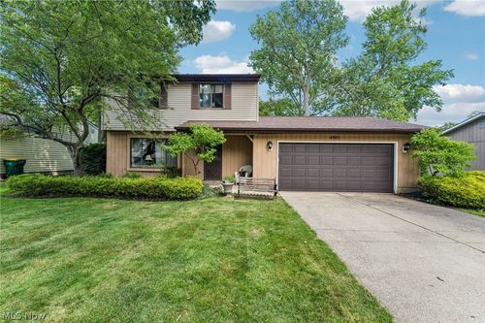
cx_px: 242
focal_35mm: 14
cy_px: 162
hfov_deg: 104.3
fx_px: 189
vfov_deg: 81.2
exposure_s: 1/100
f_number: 8
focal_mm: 14
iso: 200
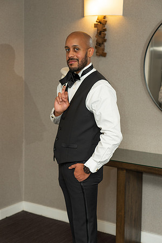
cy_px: 122
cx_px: 81
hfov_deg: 22.3
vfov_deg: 32.9
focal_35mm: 61
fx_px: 412
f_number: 4
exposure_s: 1/100
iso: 200
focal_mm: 61
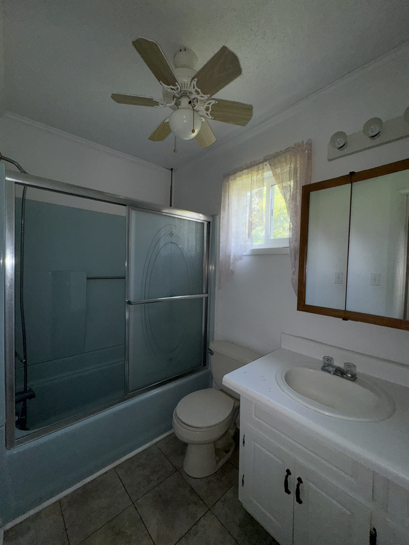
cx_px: 204
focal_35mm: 14
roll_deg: -1.1
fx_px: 221
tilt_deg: -1.7
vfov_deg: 102.1
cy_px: 272
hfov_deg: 85.7
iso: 32
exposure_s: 1/134
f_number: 2.2
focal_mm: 2.22
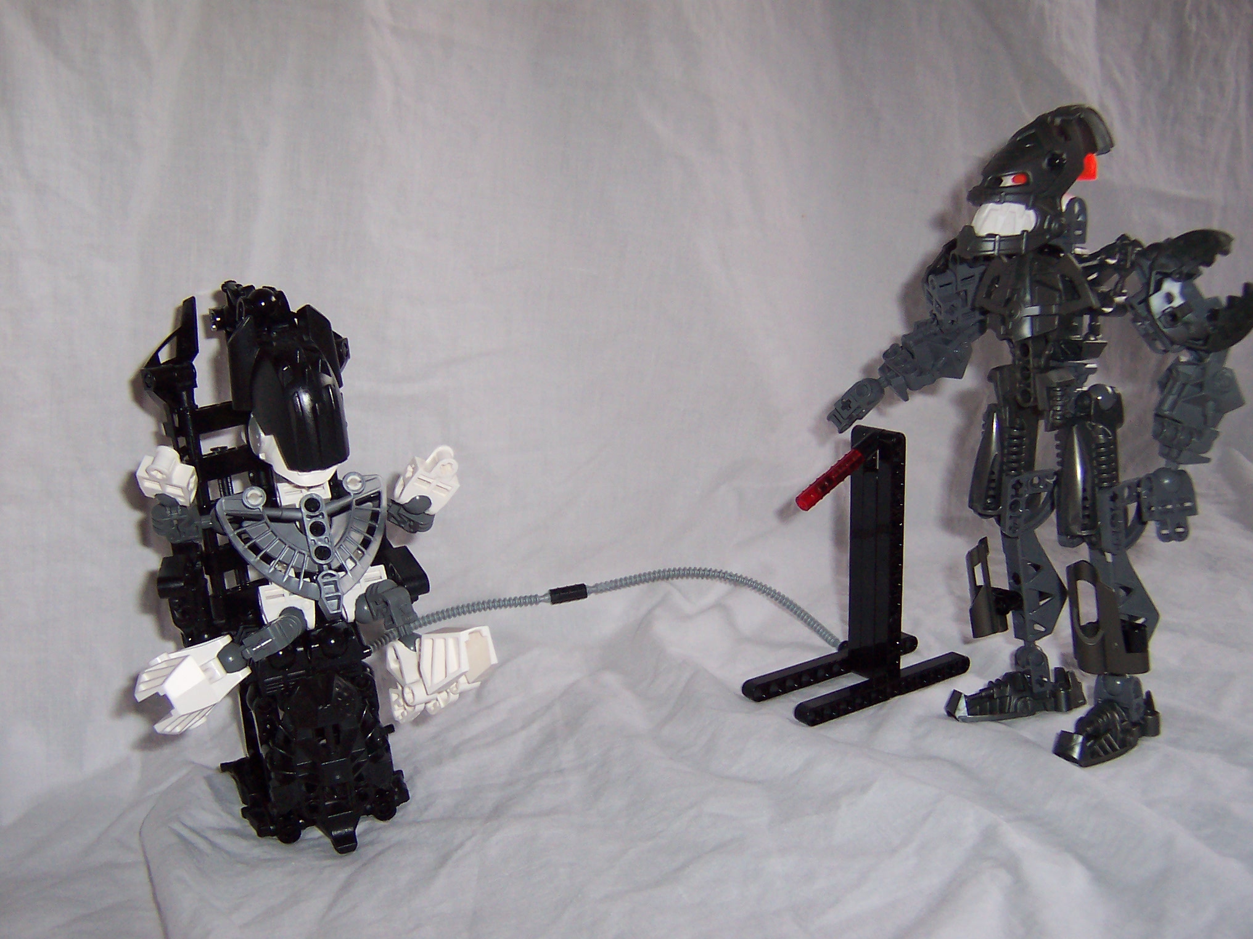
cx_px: 626
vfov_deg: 39.7
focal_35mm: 36
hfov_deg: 51.4
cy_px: 470
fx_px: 1303
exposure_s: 1/60
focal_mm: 5.6
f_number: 2.8
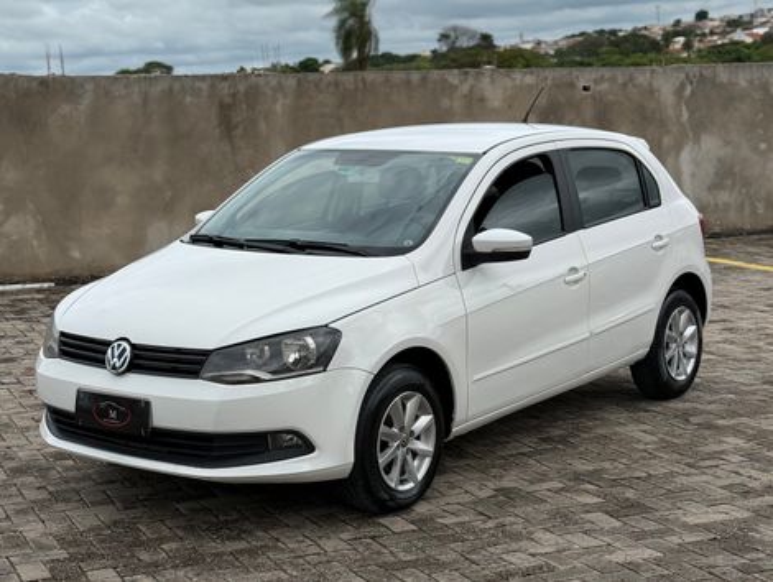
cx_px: 386
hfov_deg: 39.6
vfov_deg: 30.3
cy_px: 291
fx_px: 1074
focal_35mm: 48
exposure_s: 1/6024
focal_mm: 6.76
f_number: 1.78
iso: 64
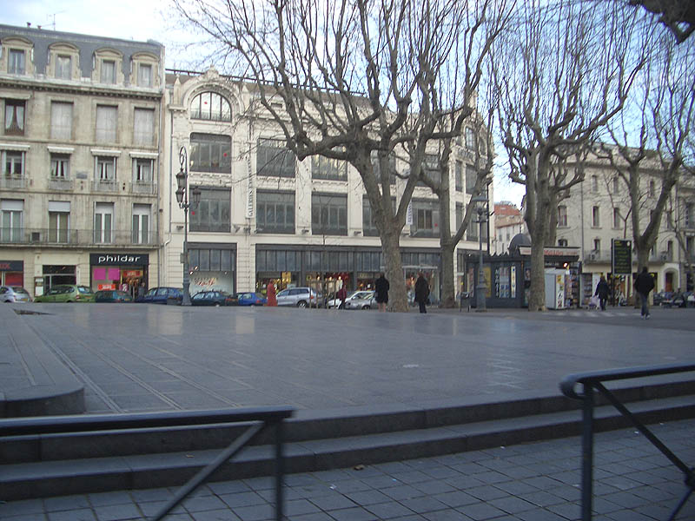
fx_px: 703
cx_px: 348
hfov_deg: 52.6
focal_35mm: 35
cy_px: 260
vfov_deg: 40.7
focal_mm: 5.8
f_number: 2.6
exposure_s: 1/160
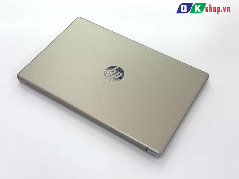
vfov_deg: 29.7
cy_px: 89
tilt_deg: -53.5
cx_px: 118
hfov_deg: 38.9
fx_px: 338
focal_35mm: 49
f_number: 1.78
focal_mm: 6.76
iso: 50
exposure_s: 1/159
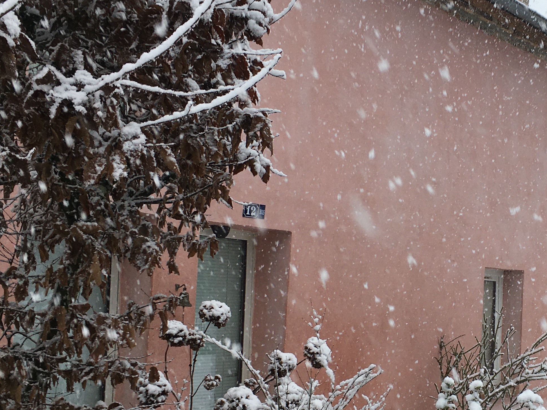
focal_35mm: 60
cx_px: 432
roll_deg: -2.1
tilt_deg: +6.7
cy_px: 257
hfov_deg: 31.4
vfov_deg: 24.4
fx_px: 948
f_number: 2.2
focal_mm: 4.15
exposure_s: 1/239
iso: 25
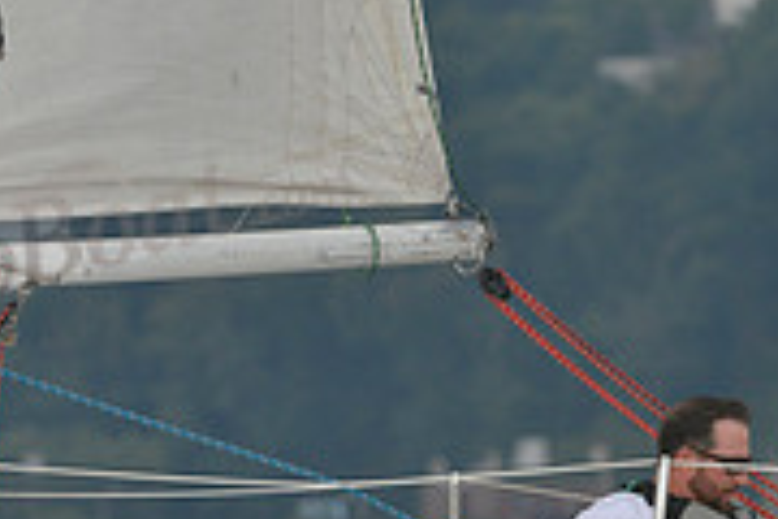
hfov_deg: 2.1
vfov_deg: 1.4
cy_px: 413
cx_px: 579
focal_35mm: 997
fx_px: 21545
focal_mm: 310
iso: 400
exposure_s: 1/1000
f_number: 8
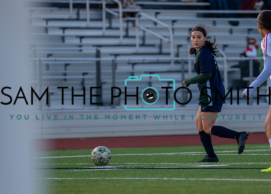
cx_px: 203
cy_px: 106
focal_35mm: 393
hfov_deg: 5.1
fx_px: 3027
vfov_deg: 3.7
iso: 800
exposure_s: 1/1600
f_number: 2.8
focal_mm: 200
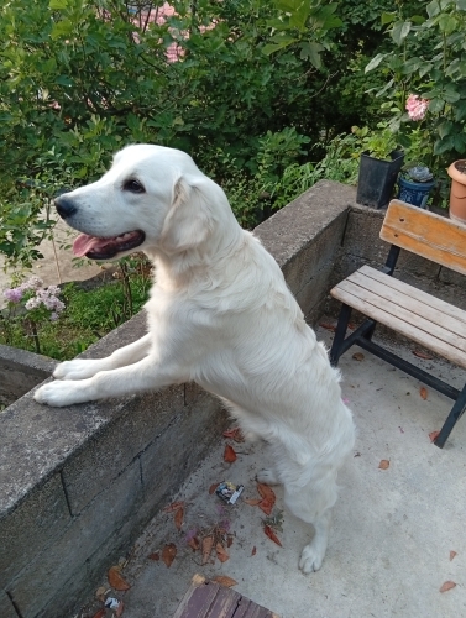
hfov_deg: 53.2
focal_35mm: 26
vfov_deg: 67.2
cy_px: 309
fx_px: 465
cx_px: 233
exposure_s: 1/50
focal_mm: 3.96
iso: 160
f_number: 1.8
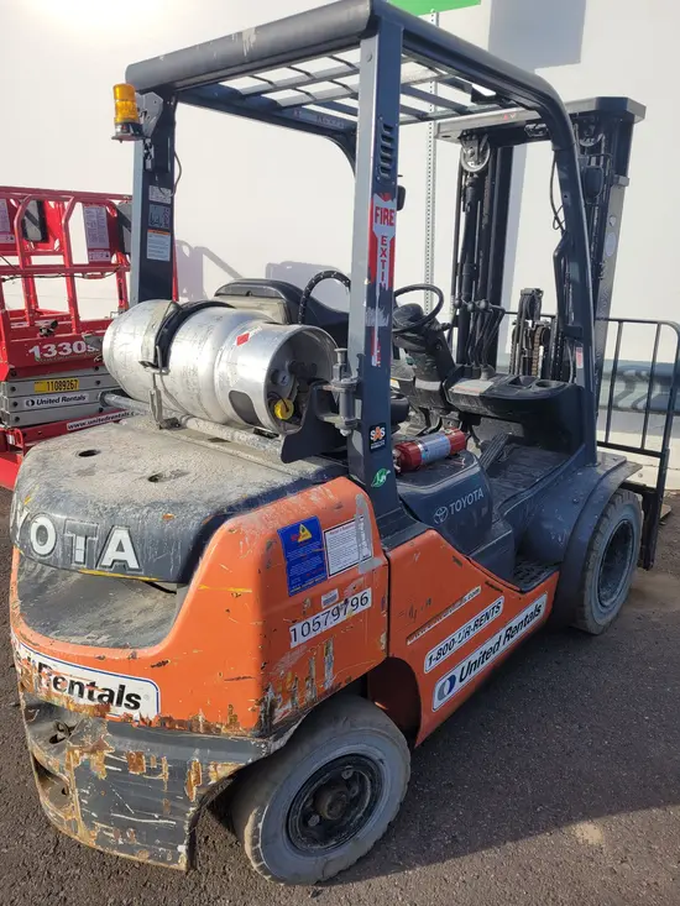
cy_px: 453
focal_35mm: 26
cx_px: 340
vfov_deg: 67.3
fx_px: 681
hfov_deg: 53.1
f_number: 1.8
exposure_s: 1/2186
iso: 40
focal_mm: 5.4
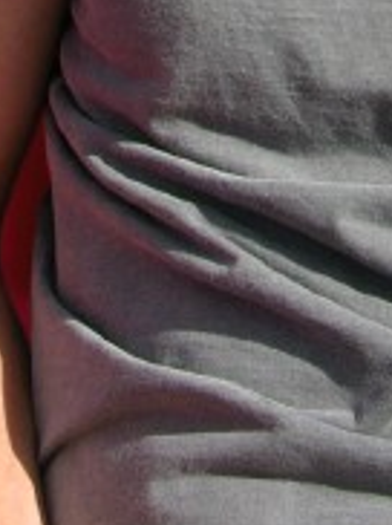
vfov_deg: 12.2
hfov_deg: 10.0
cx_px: 231
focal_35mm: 148
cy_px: -430
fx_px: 2240
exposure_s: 1/203
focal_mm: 8.9
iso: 50
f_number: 5.6
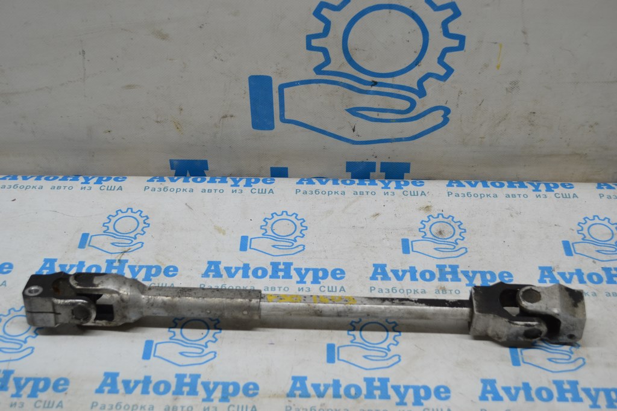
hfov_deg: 41.1
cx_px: 308
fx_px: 823
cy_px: 206
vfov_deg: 28.1
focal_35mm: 48
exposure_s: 1/100
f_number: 5
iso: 400
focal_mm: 32
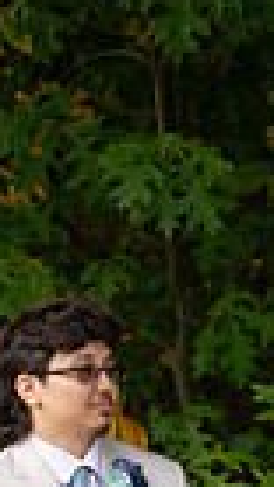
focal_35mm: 460
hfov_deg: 2.6
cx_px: 1005
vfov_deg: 4.7
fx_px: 5952
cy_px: 657
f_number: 5
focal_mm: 98
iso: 640
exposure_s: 1/640
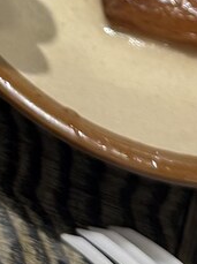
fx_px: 1278
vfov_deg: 10.6
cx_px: -28
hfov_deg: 8.7
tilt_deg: -41.7
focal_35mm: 168
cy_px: -292
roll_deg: -6.9
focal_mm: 6.76
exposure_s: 1/60
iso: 200
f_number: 1.78
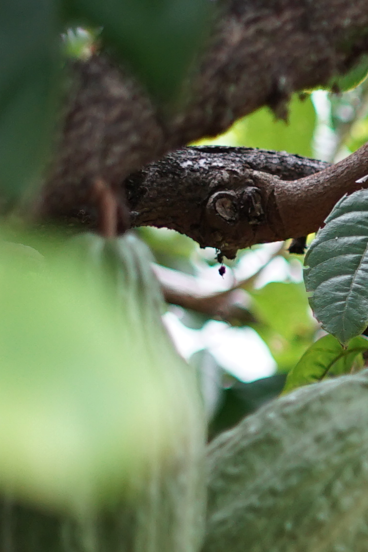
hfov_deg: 4.9
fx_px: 4062
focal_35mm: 265
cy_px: 528
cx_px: 1185
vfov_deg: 7.7
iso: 400
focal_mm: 50
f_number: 2
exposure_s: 1/80
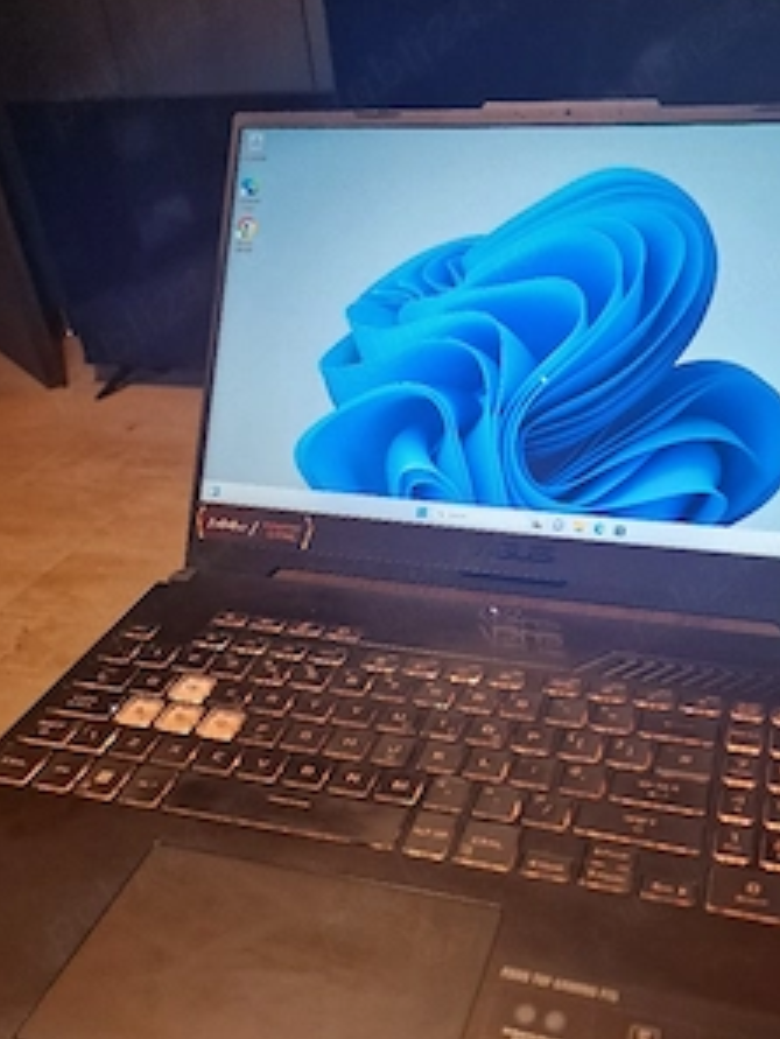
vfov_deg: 57.8
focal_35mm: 31
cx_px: 497
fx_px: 931
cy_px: 633
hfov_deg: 45.0
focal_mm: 6.4
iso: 400
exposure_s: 1/100
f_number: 1.8
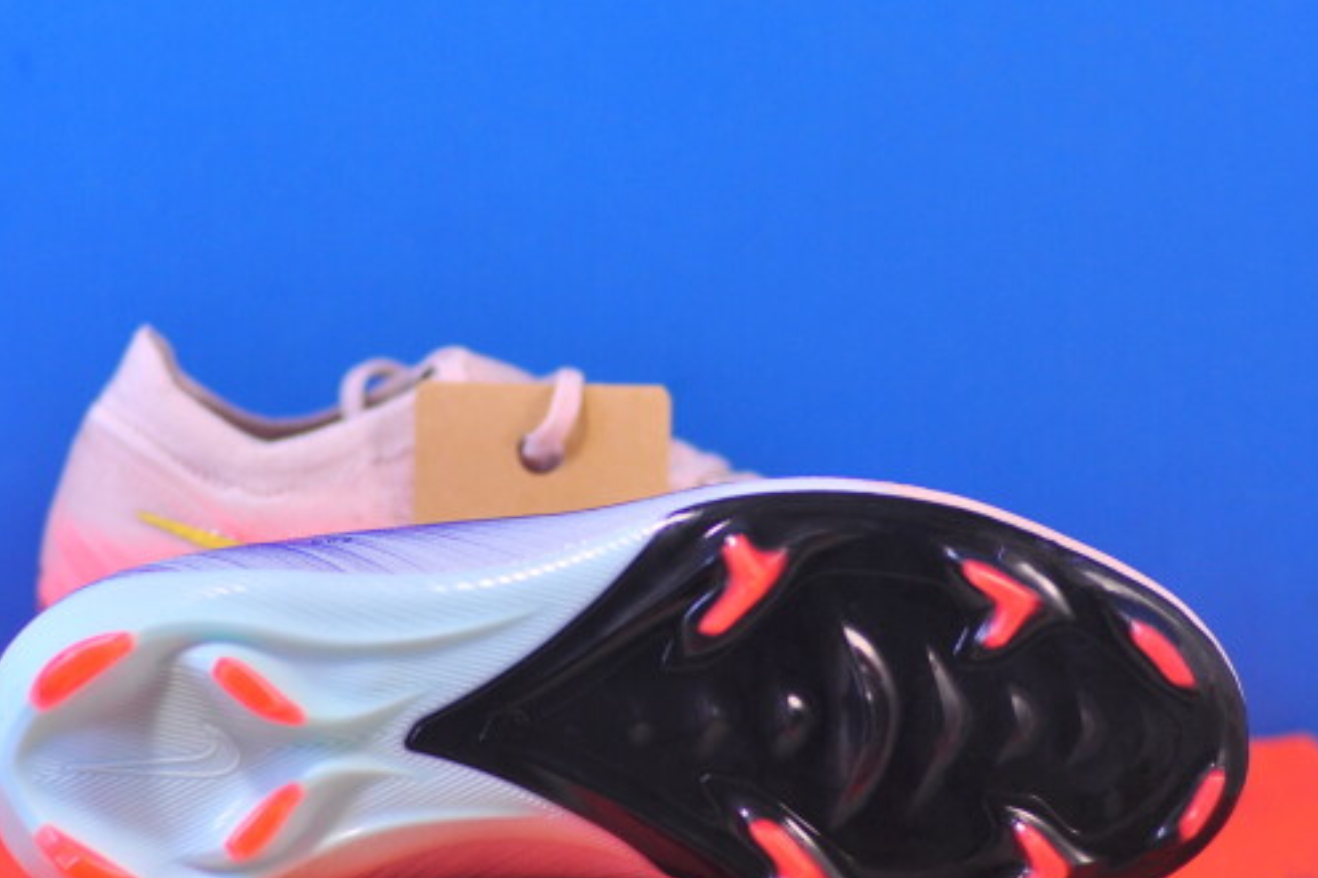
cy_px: 384
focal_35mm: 121
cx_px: 586
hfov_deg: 16.9
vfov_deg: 11.3
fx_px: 4430
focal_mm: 50
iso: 250
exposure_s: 1/320
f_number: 2.2
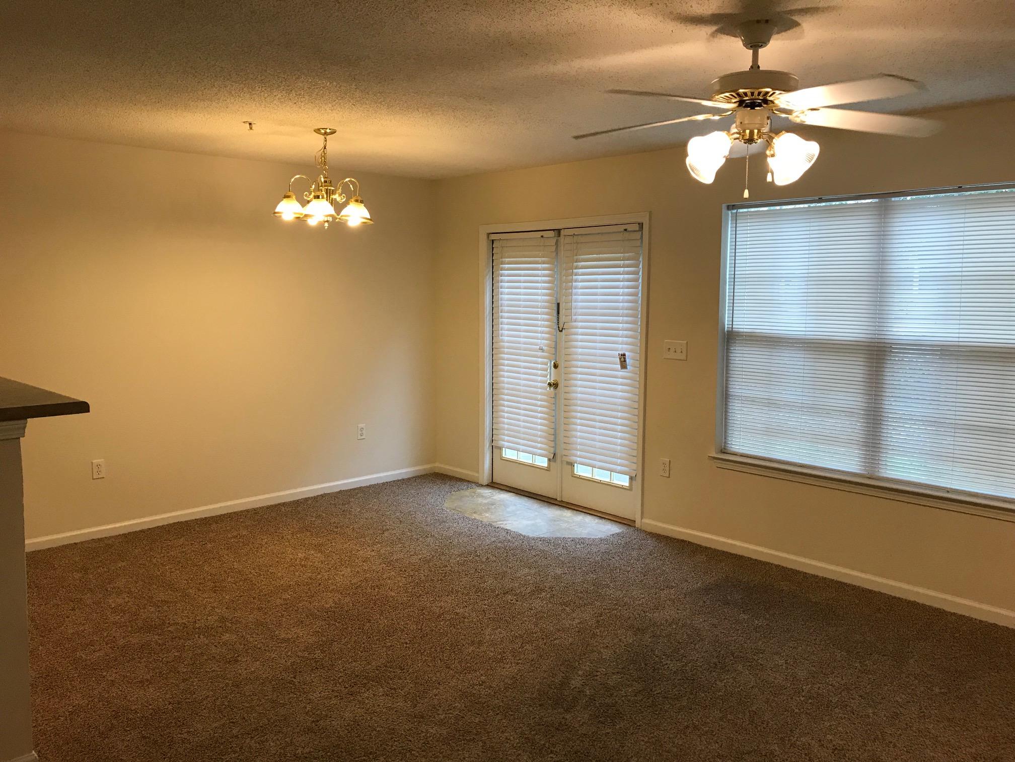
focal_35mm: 28
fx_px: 821
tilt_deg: -7.6
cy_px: 381
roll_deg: -0.2
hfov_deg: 63.4
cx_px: 508
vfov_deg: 49.7
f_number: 1.8
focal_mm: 3.99
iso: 40
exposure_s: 1/30
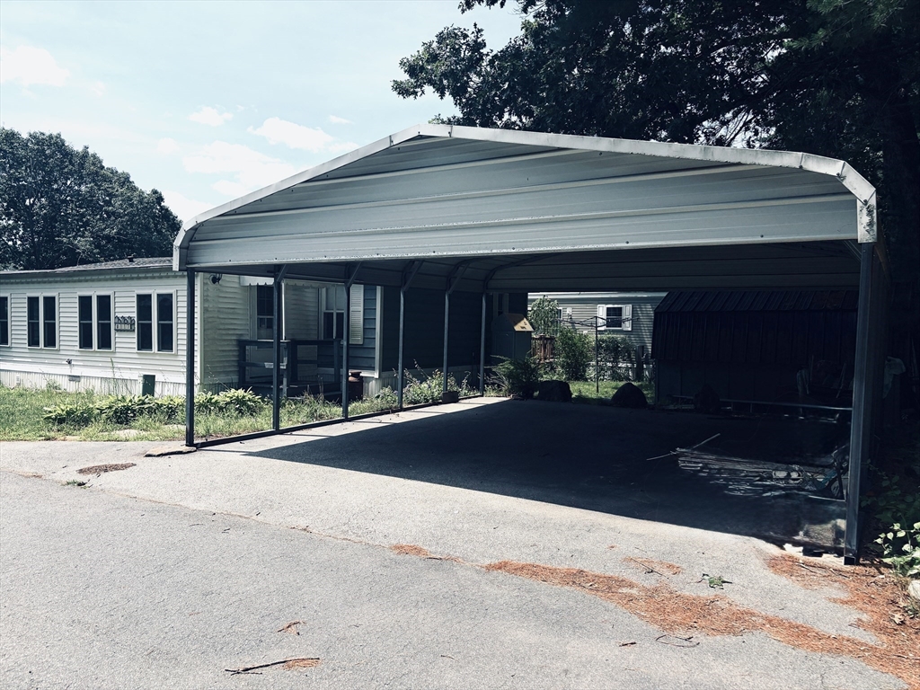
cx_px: 460
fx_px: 691
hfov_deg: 67.3
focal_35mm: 26
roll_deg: -0.7
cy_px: 345
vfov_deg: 53.1
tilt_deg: -2.6
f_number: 1.6
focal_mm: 5.96
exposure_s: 1/10101
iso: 40
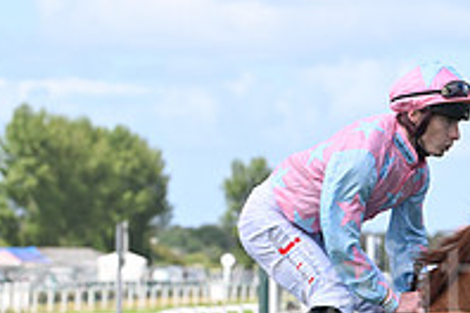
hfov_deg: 6.9
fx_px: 3903
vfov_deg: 4.6
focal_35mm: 299
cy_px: 437
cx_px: 330
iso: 400
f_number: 5.6
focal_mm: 102
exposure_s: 1/1250
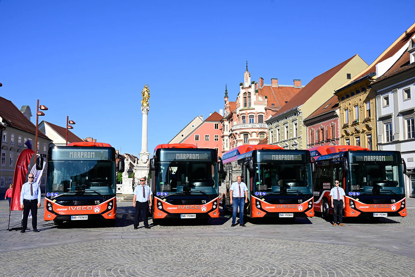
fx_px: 403
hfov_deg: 54.4
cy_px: 138
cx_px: 208
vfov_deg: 37.9
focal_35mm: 35
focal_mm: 35
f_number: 8
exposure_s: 1/160
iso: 64
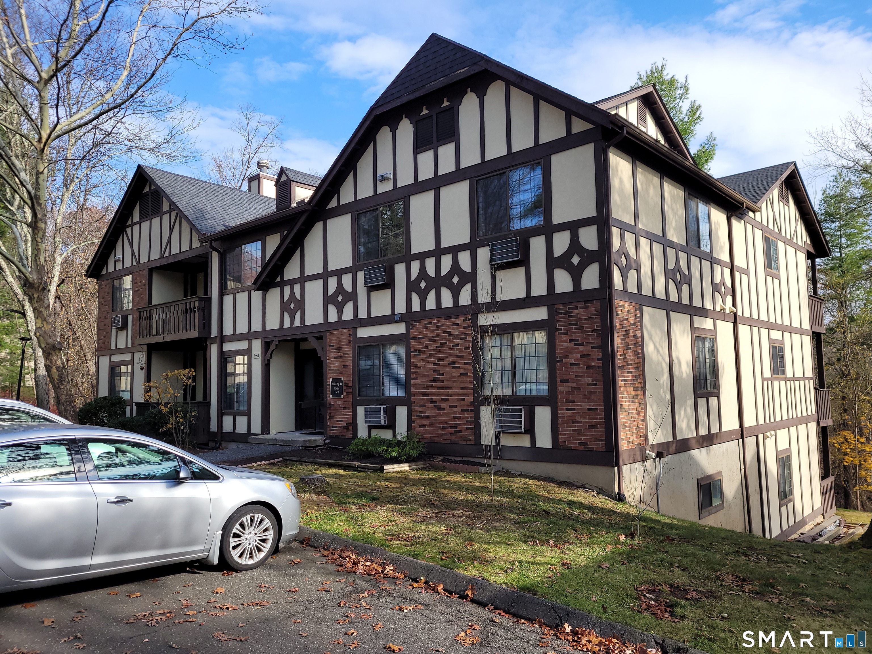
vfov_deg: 53.1
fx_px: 655
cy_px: 327
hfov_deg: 67.3
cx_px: 436
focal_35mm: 26
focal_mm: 5.4
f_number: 1.8
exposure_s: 1/1167
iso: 40
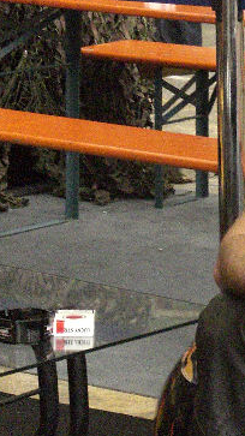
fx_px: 2785
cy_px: 136
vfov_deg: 8.9
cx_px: 387
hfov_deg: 5.0
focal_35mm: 241
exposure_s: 1/50
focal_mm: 18.9
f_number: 5.4
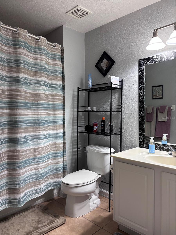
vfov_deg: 67.3
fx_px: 176
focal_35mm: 26
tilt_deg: -1.6
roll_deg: -0.3
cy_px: 118
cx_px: 88
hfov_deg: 53.1
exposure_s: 1/60
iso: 125
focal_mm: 5.96
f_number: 1.6
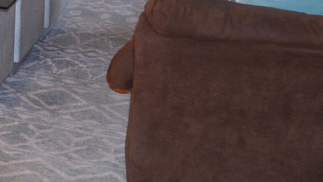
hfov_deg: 16.1
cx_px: -199
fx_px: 1019
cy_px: -221
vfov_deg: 9.3
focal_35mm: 119
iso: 800
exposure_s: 1/60
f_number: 3.5
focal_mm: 20
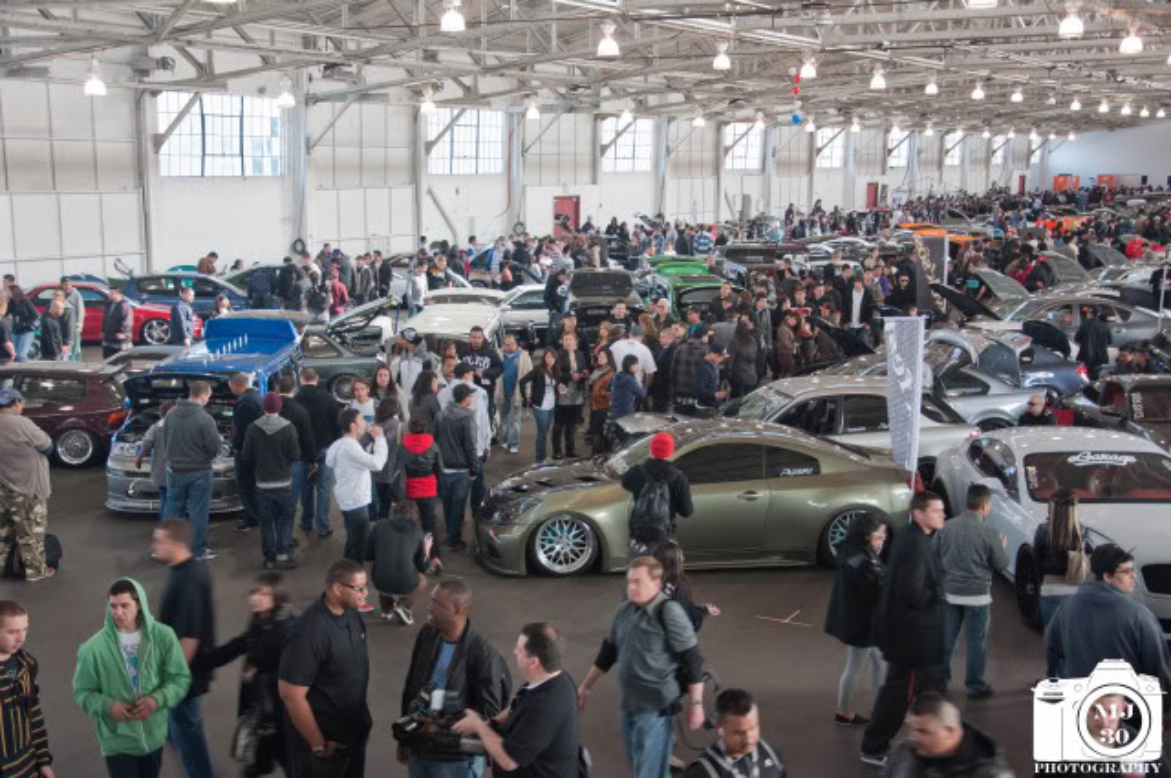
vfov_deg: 28.0
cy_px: 389
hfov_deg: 41.2
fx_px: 1559
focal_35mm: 48
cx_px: 586
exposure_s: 1/20
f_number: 4.5
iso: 200
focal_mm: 32
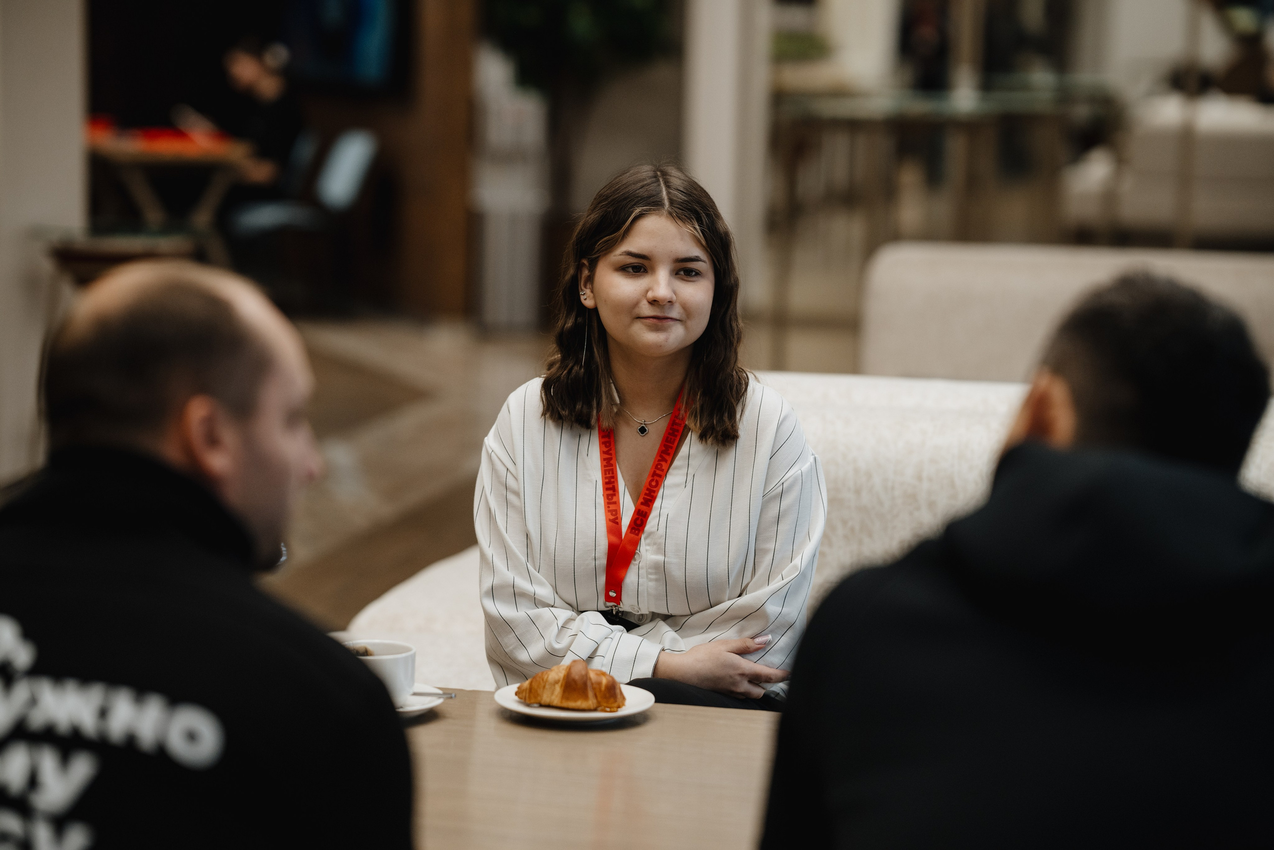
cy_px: 425
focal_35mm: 85
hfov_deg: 23.9
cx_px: 637
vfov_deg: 16.1
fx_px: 3008
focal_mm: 85
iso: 800
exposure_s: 1/640
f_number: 2
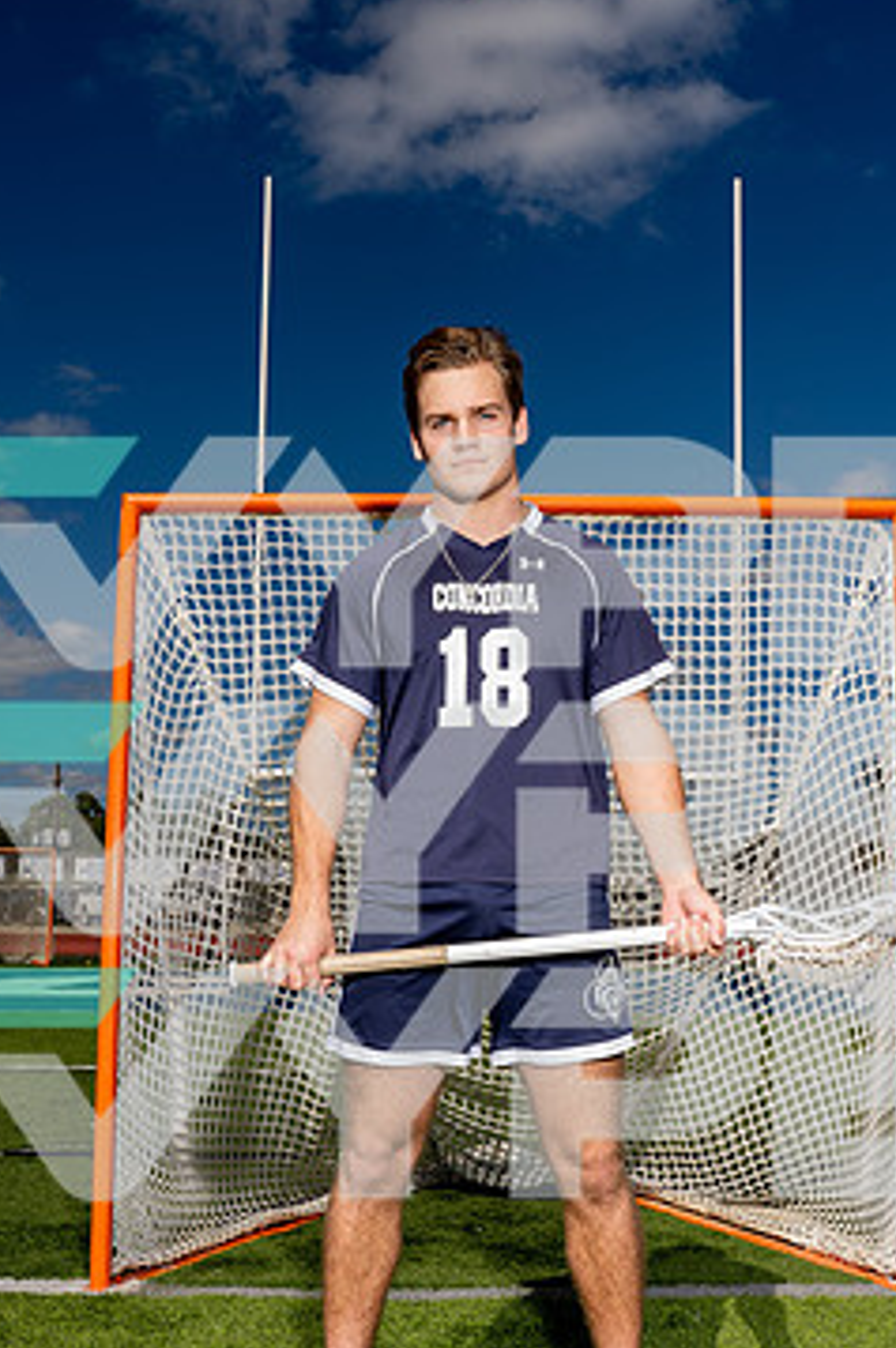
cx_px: 474
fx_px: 1459
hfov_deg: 34.1
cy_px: 821
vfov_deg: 49.2
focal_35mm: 39
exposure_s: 1/250
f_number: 14
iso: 100
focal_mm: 31
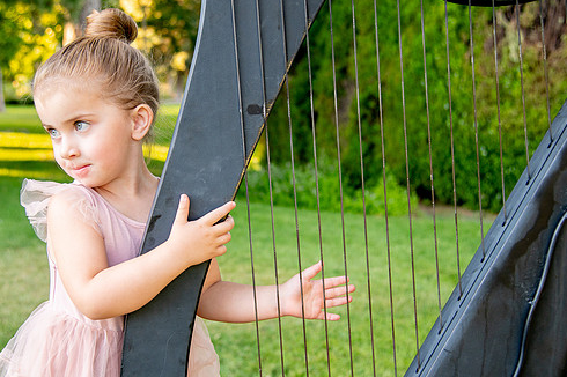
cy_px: 187
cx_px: 235
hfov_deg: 38.8
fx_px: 803
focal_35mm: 51
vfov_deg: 26.4
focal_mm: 38
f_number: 4
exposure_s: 1/200
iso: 640
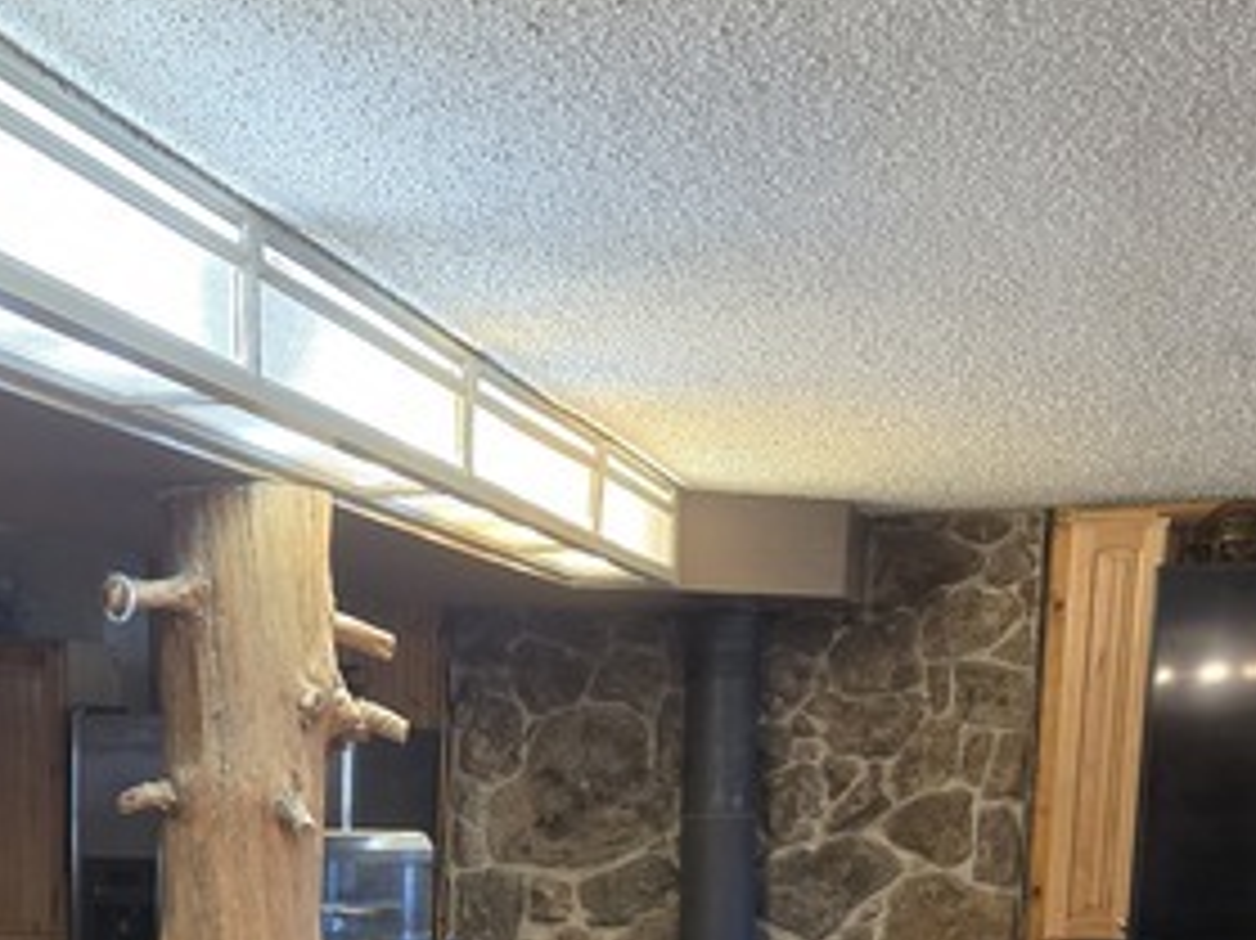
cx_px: 308
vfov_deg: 24.3
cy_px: 1097
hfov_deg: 34.2
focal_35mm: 55
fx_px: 1995
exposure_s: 1/120
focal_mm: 6.3
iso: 640
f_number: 1.7
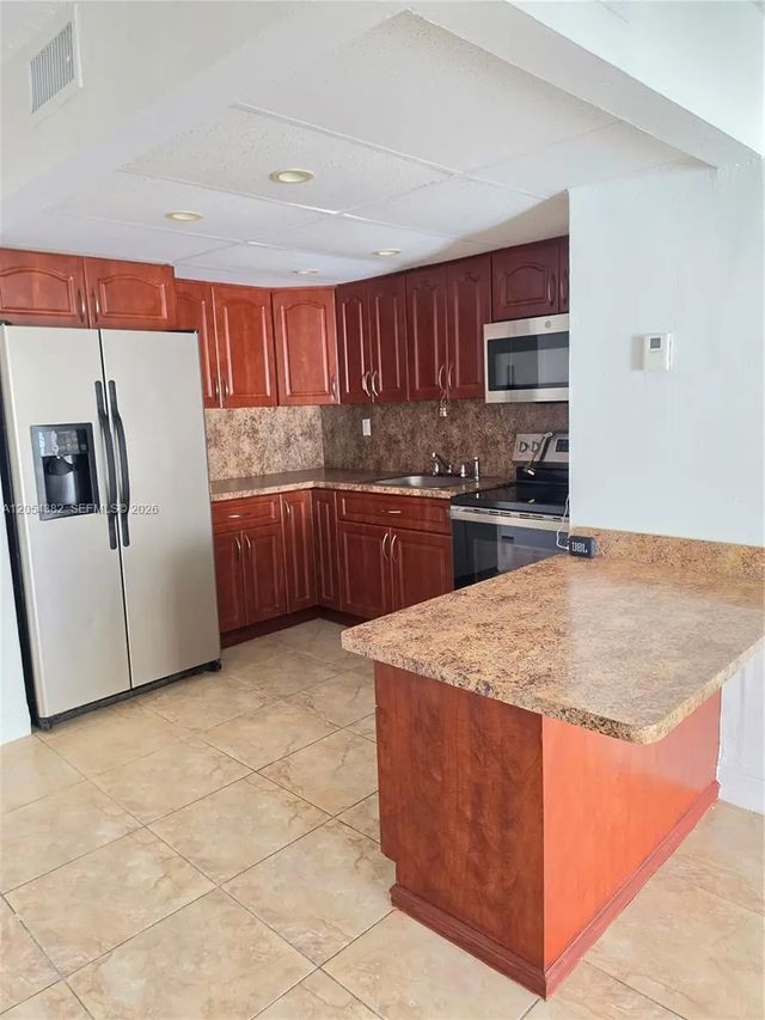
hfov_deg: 58.9
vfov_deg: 73.9
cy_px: 510
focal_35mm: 23
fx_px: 678
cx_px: 382
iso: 160
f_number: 1.4
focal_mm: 6.5
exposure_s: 1/120
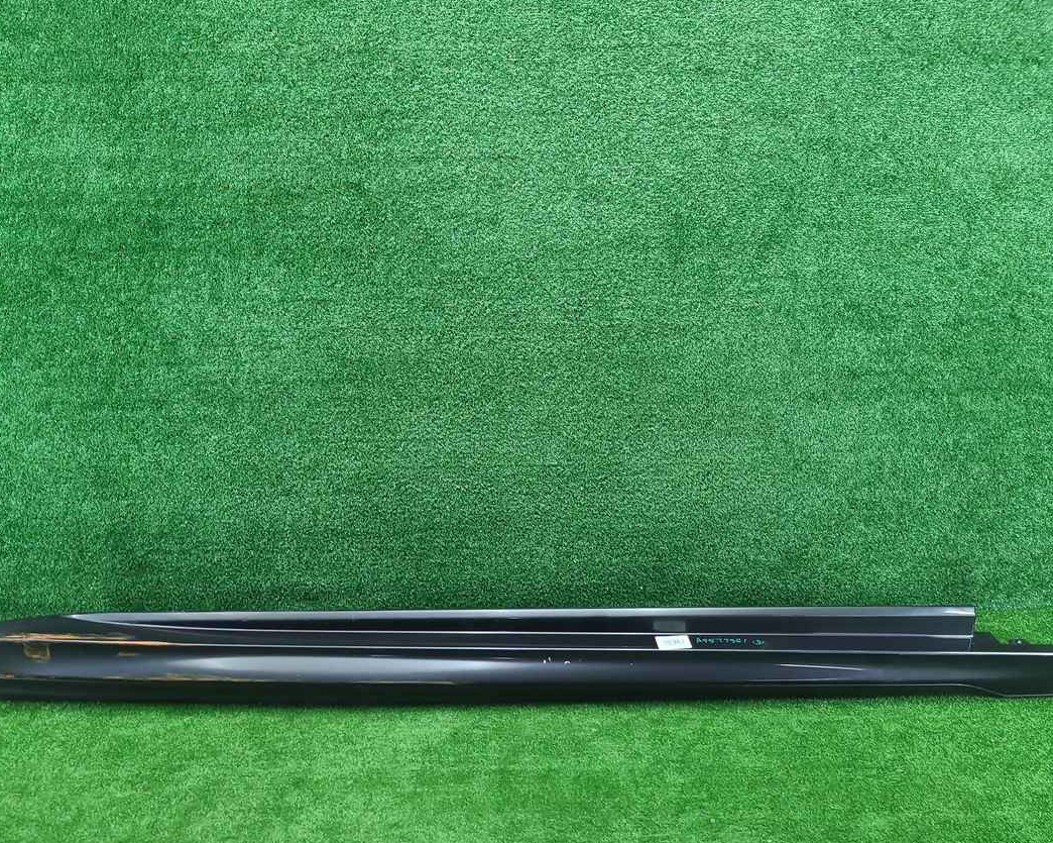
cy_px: 482
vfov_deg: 42.1
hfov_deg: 51.5
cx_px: 490
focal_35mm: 35
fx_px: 1091
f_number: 1.8
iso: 211
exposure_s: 1/50
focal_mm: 5.4
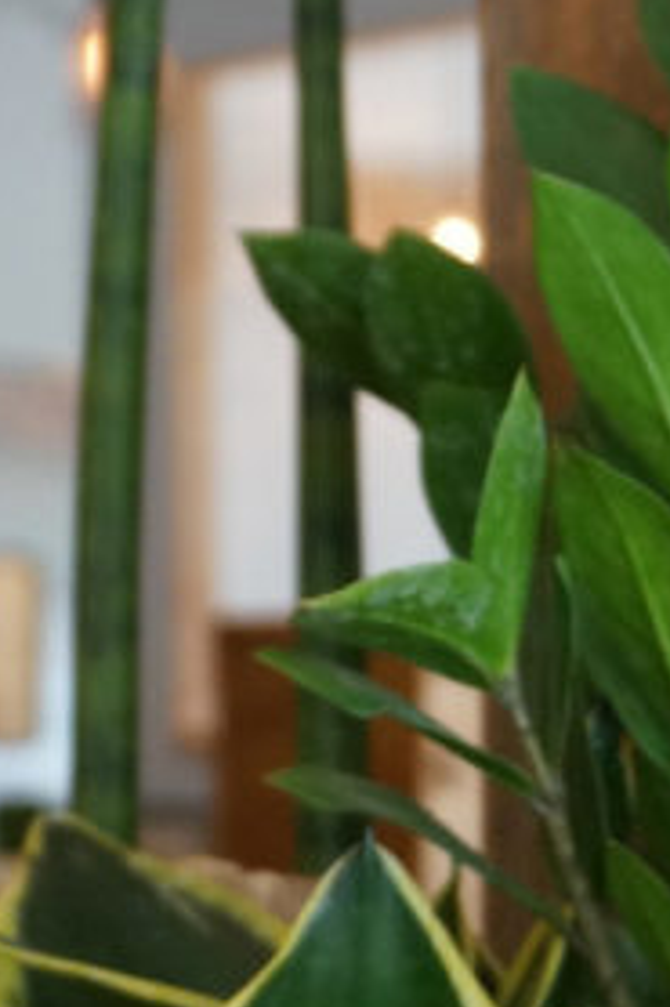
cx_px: 880
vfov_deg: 14.5
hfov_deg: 9.8
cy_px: 1237
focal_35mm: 137
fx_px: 3829
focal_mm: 22
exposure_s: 1/60
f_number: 4.5
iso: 800
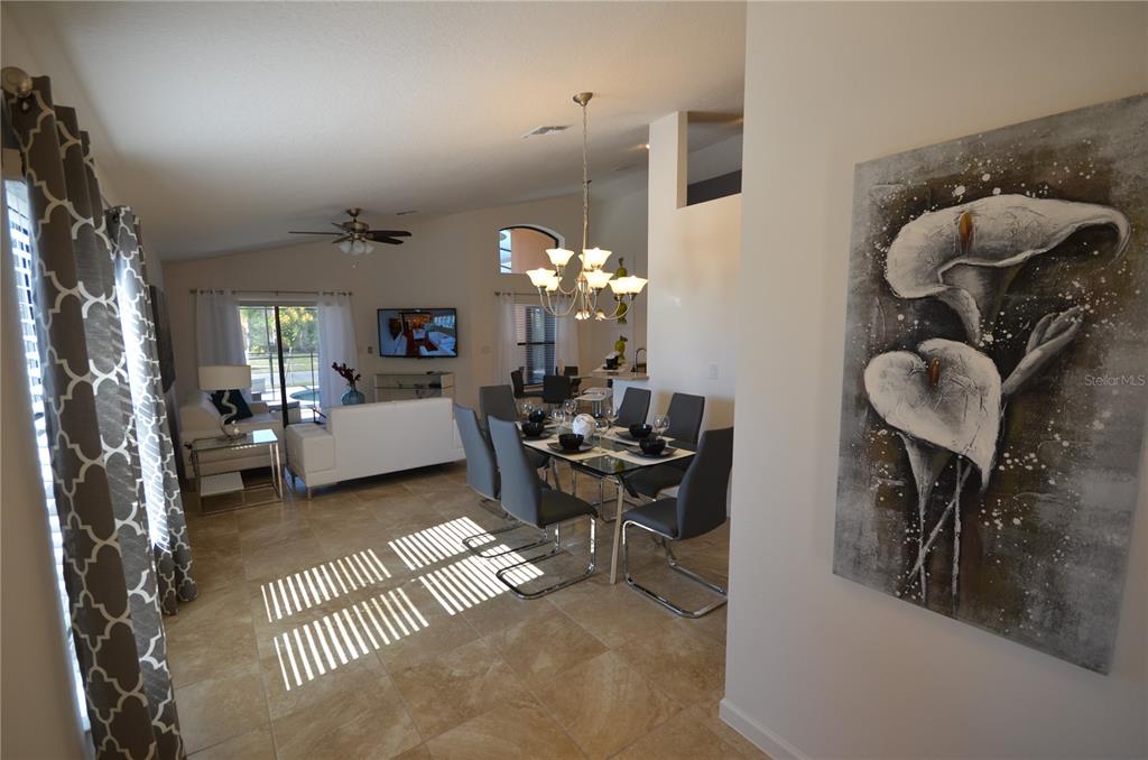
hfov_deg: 100.5
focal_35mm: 15
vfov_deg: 77.1
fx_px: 477
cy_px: 380
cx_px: 574
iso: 360
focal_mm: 10
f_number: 5.6
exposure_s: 1/125
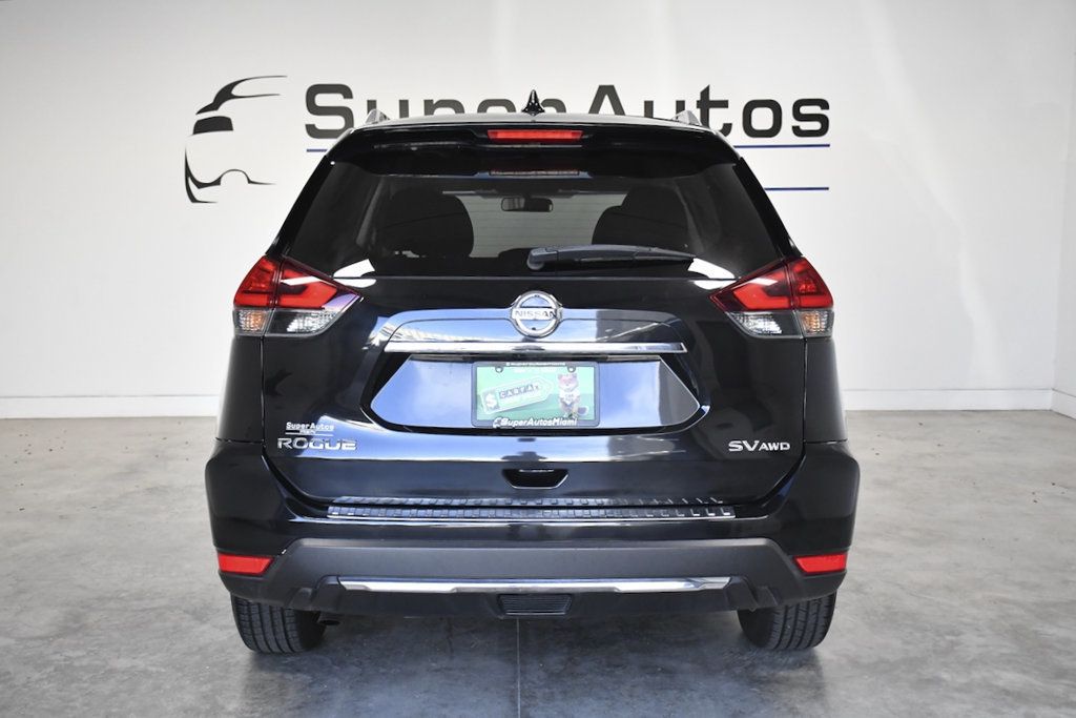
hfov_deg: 49.5
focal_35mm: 39
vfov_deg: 34.2
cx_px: 538
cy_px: 359
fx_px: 1166
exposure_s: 1/1250
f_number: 3.8
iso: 2500
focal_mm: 26
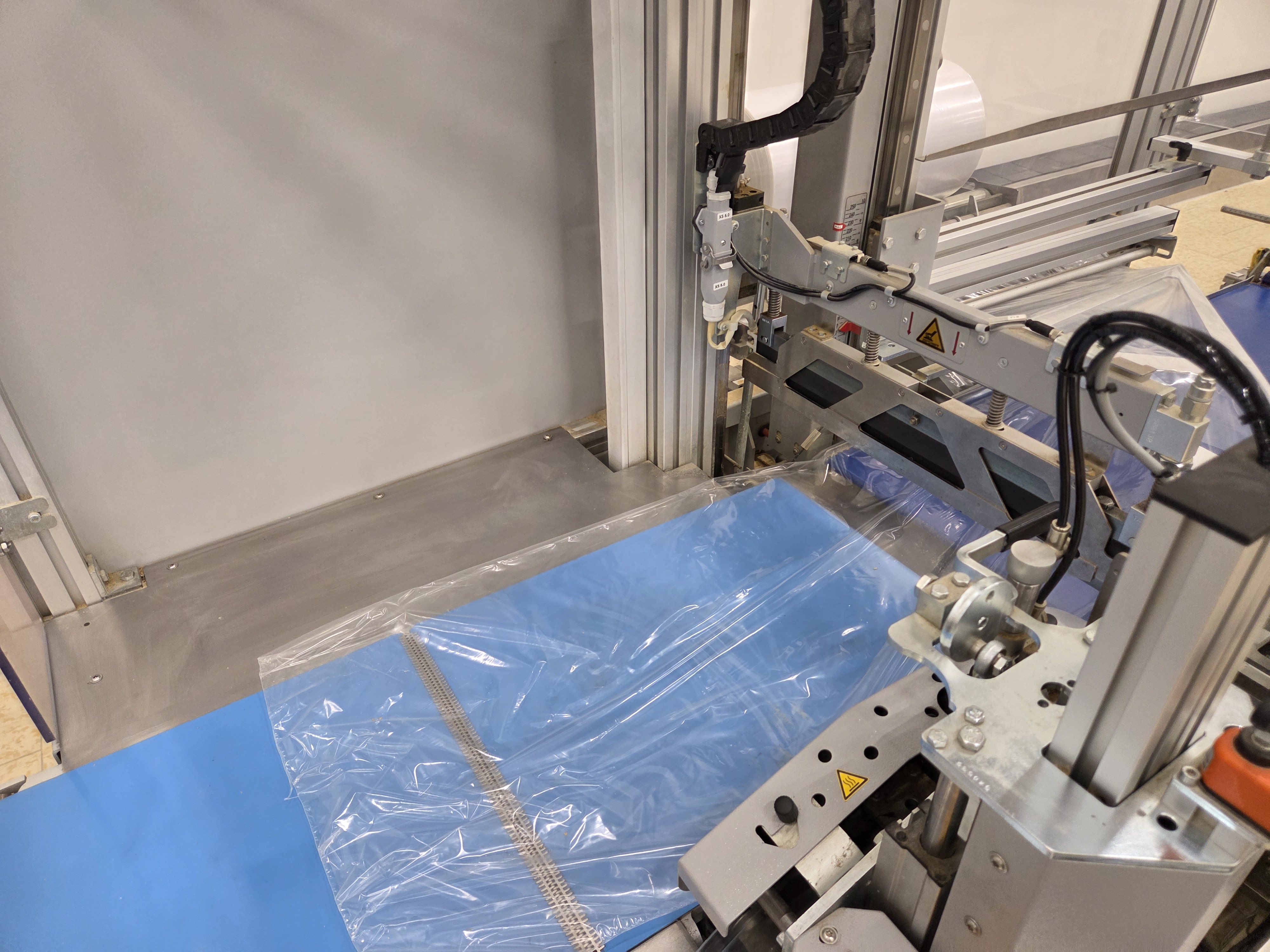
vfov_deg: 58.9
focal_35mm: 23
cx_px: 635
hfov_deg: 73.9
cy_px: 476
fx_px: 844
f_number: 1.8
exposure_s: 1/100
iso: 400
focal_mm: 5.4
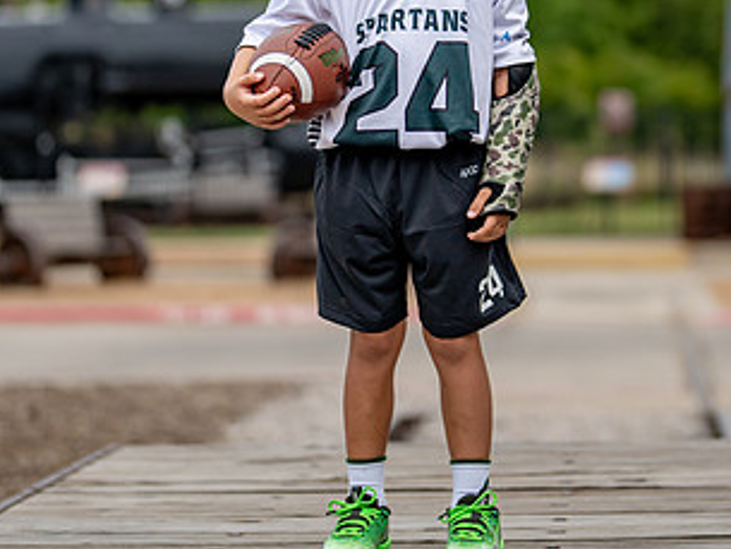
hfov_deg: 18.0
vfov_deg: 13.5
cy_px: 120
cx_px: 446
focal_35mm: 109
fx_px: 2303
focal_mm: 50
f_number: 1.2
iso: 250
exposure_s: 1/2000
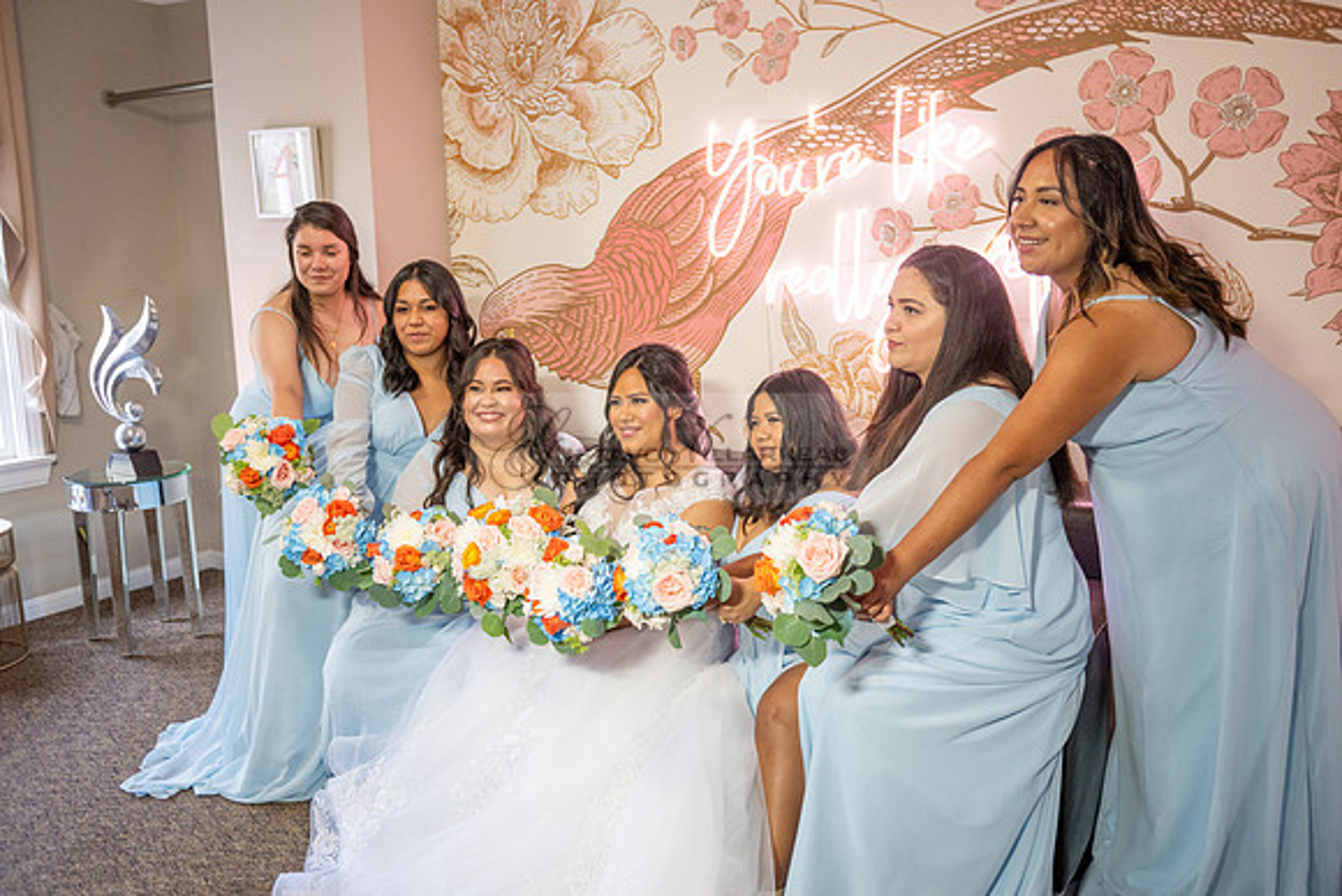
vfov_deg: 41.1
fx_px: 1193
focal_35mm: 32
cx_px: 671
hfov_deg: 58.7
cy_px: 448
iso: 800
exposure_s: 1/160
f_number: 3.2
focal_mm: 32
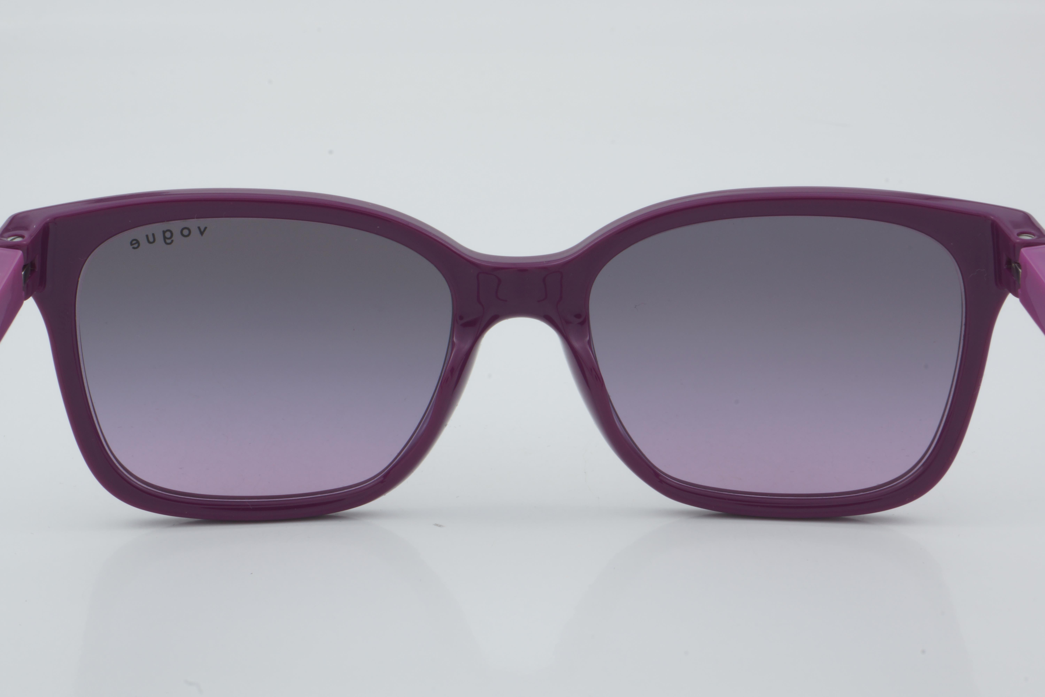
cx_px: 522
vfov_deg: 18.2
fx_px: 2177
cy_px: 348
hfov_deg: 27.0
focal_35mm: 75
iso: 100
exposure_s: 1/4
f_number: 29
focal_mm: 50
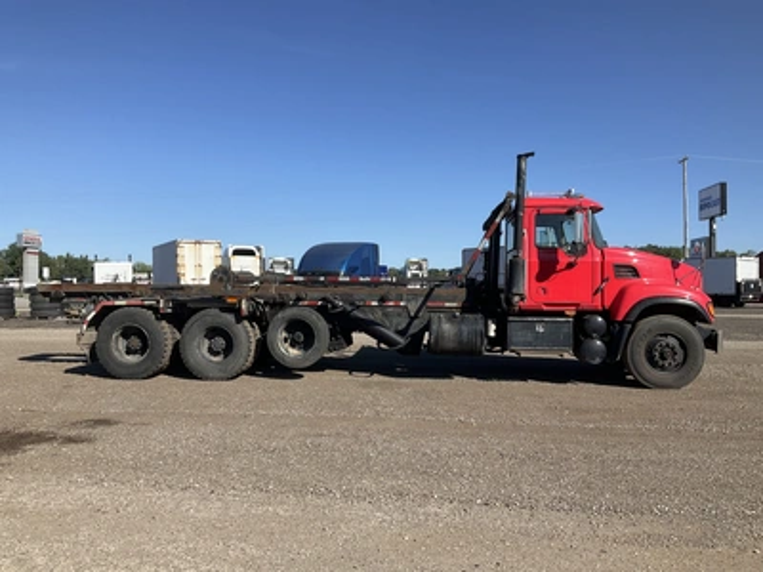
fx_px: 639
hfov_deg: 61.7
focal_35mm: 29
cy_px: 286
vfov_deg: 48.2
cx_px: 382
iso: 25
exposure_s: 1/2141
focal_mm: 3
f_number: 1.8
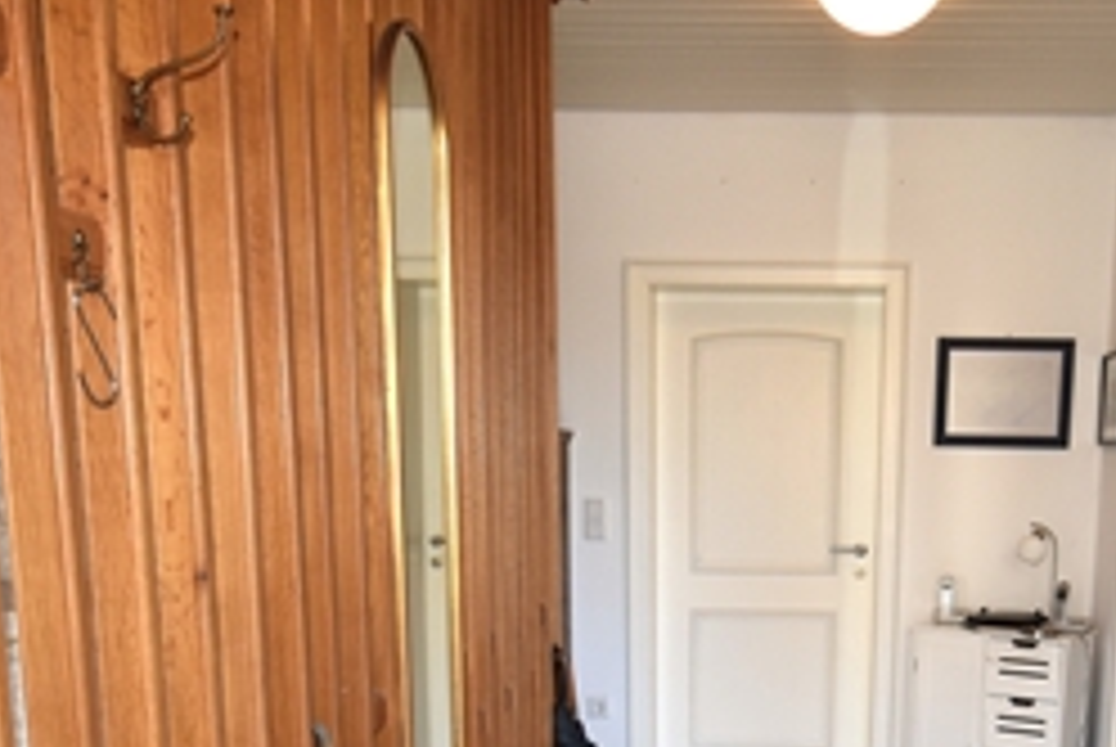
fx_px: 1304
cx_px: 738
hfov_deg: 45.7
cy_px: 702
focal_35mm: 42
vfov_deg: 30.3
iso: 400
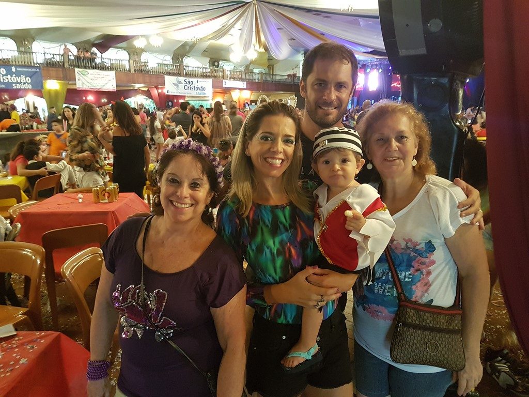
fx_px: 397
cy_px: 198
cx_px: 264
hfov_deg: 67.3
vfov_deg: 53.1
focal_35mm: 26
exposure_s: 1/11
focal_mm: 4.2
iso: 250
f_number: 1.7
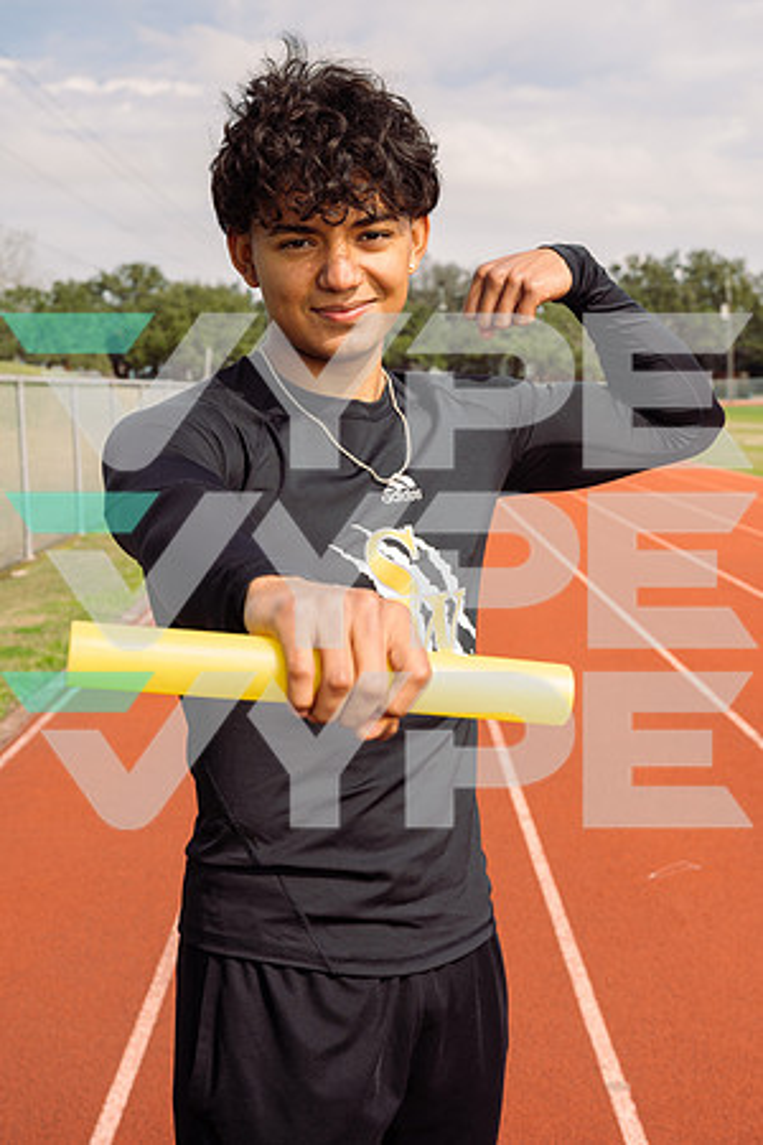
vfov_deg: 38.9
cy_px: 572
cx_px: 382
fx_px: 1621
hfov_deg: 26.5
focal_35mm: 51
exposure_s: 1/200
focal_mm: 51
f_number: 8
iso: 80
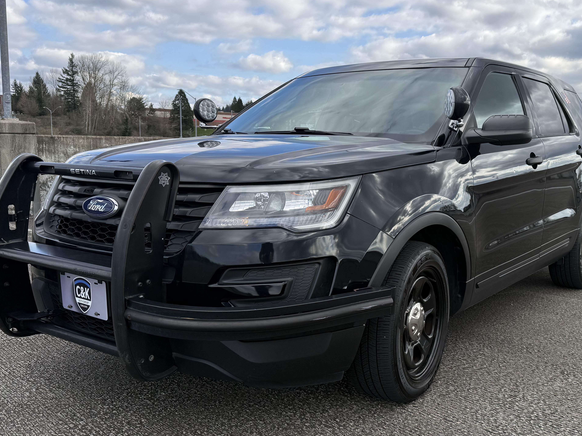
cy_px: 218
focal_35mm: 36
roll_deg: -1.5
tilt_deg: -6.3
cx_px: 346
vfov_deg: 39.7
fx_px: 605
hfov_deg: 51.1
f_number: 1.78
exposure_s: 1/2370
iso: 80
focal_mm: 6.76
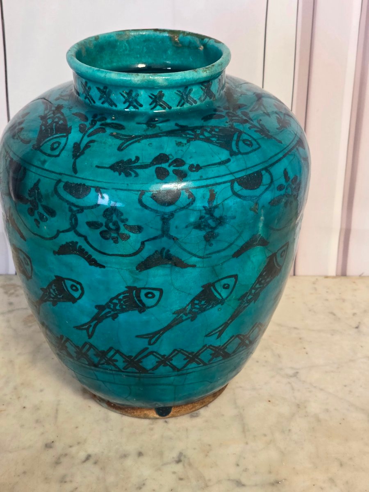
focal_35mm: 69
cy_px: 246
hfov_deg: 21.3
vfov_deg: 28.2
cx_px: 184
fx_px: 981
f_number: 2.4
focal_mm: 7.9
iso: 320
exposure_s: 1/33.3
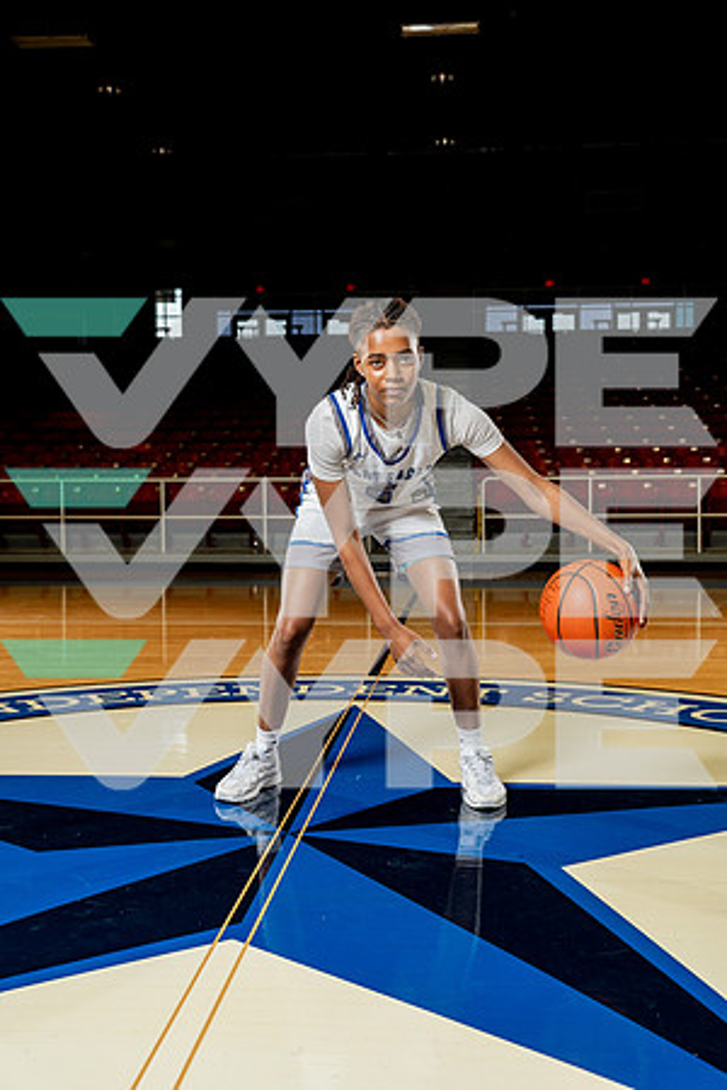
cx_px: 364
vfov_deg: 51.9
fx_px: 1121
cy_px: 545
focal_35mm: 37
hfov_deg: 35.9
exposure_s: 1/250
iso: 640
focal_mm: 37
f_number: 5.6
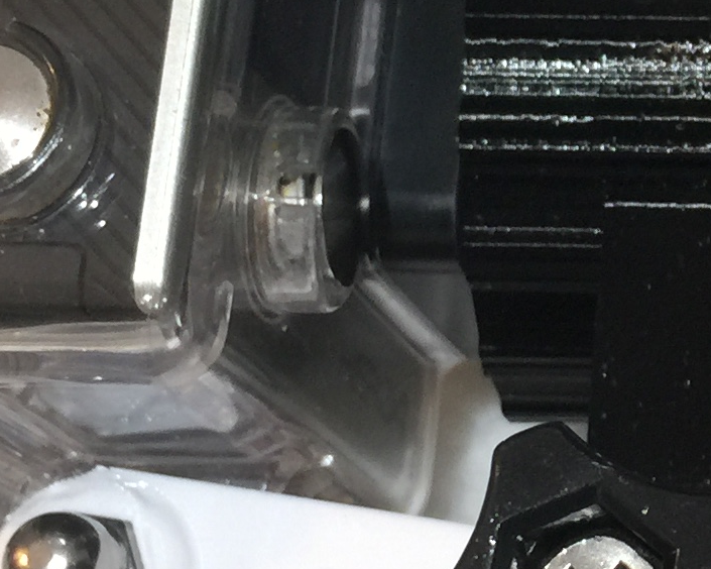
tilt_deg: -54.9
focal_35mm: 131
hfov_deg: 14.0
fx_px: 2757
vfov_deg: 11.7
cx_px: 982
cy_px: 83
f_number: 2.2
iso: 40
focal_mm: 4.15
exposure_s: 1/15
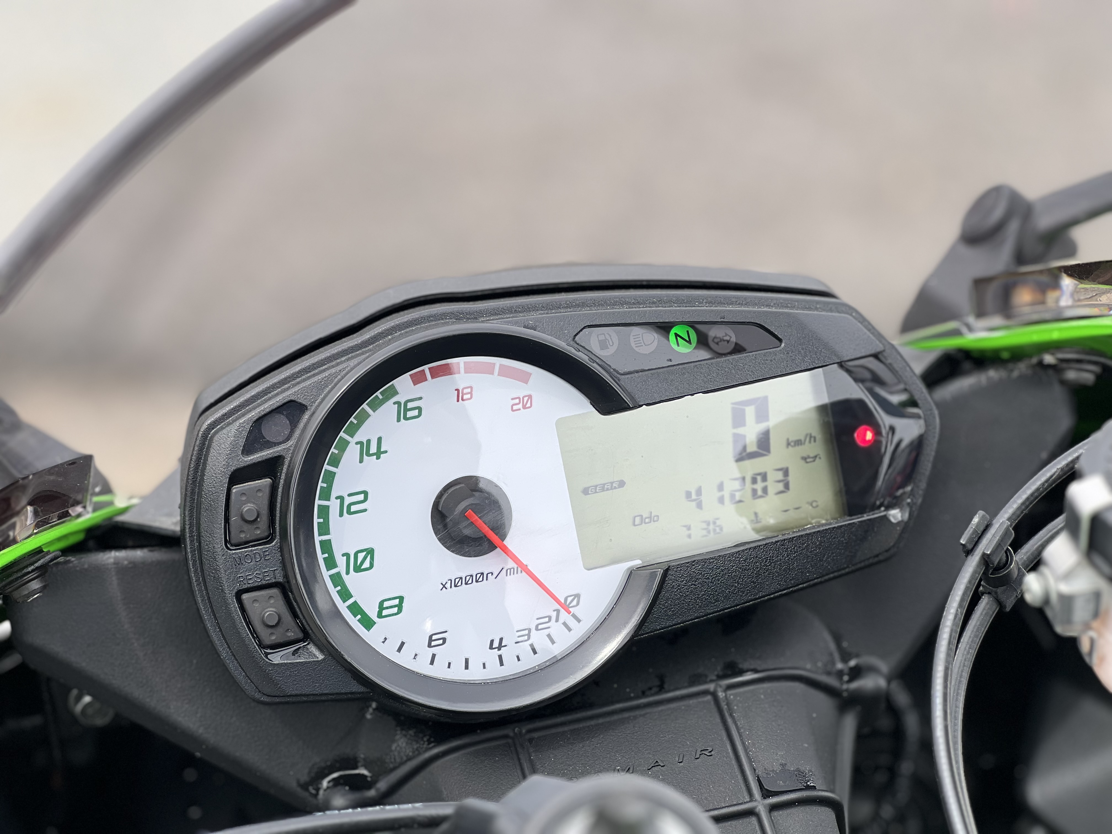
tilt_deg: -33.3
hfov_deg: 25.3
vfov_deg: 19.1
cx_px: 556
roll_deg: -8.1
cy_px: 417
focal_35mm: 77
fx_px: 2474
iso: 20
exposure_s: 1/132
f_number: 2.8
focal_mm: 9
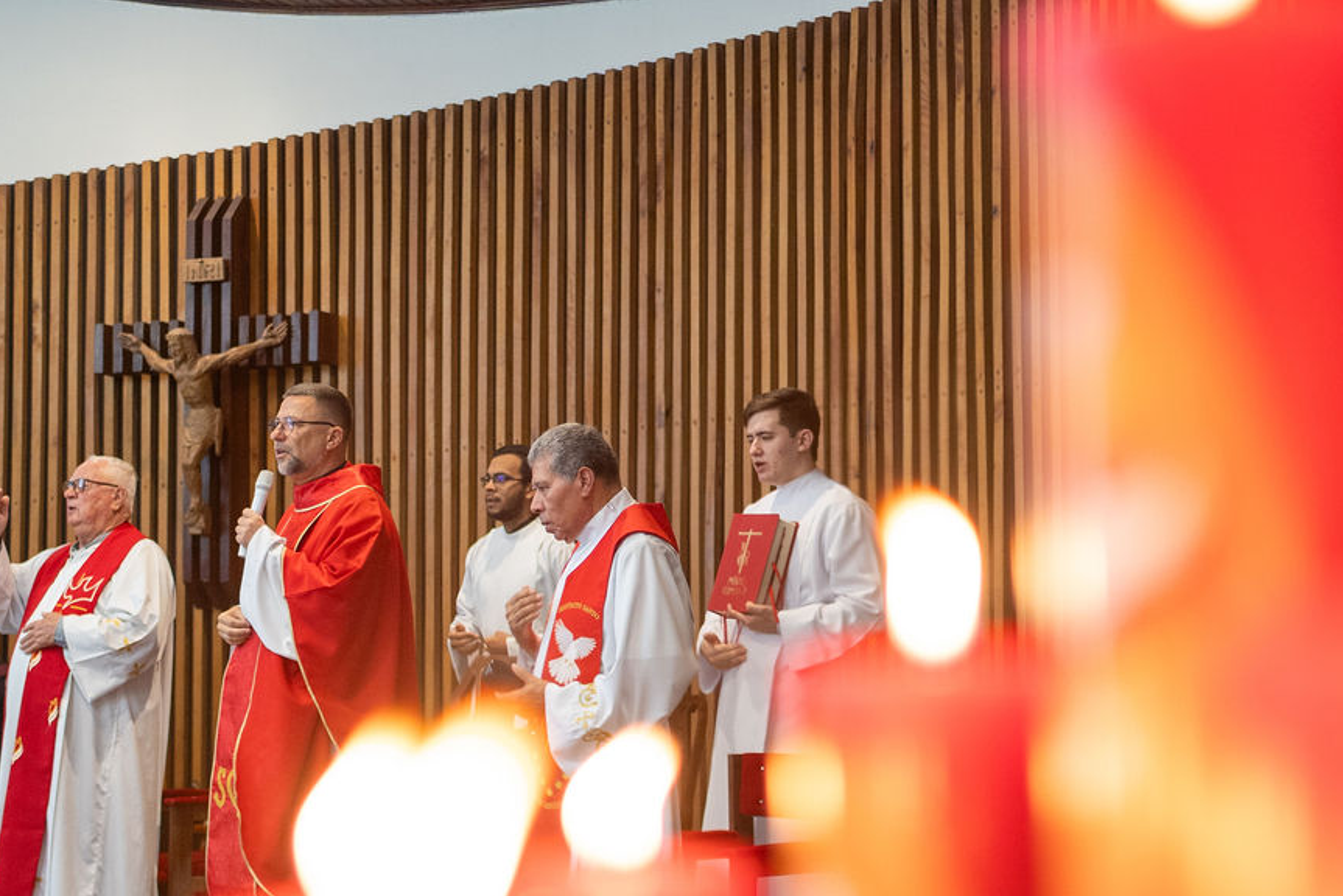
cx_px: 671
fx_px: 2463
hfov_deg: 30.5
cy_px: 492
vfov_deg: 20.6
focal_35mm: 66
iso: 1000
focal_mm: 35
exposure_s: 1/160
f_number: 1.8
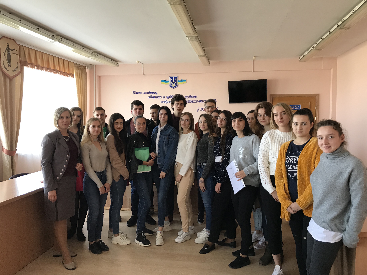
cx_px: 184
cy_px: 138
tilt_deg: -4.3
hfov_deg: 63.4
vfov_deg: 49.7
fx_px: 297
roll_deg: +0.5
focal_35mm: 28
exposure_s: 1/25
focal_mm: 3.99
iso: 32
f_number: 1.8
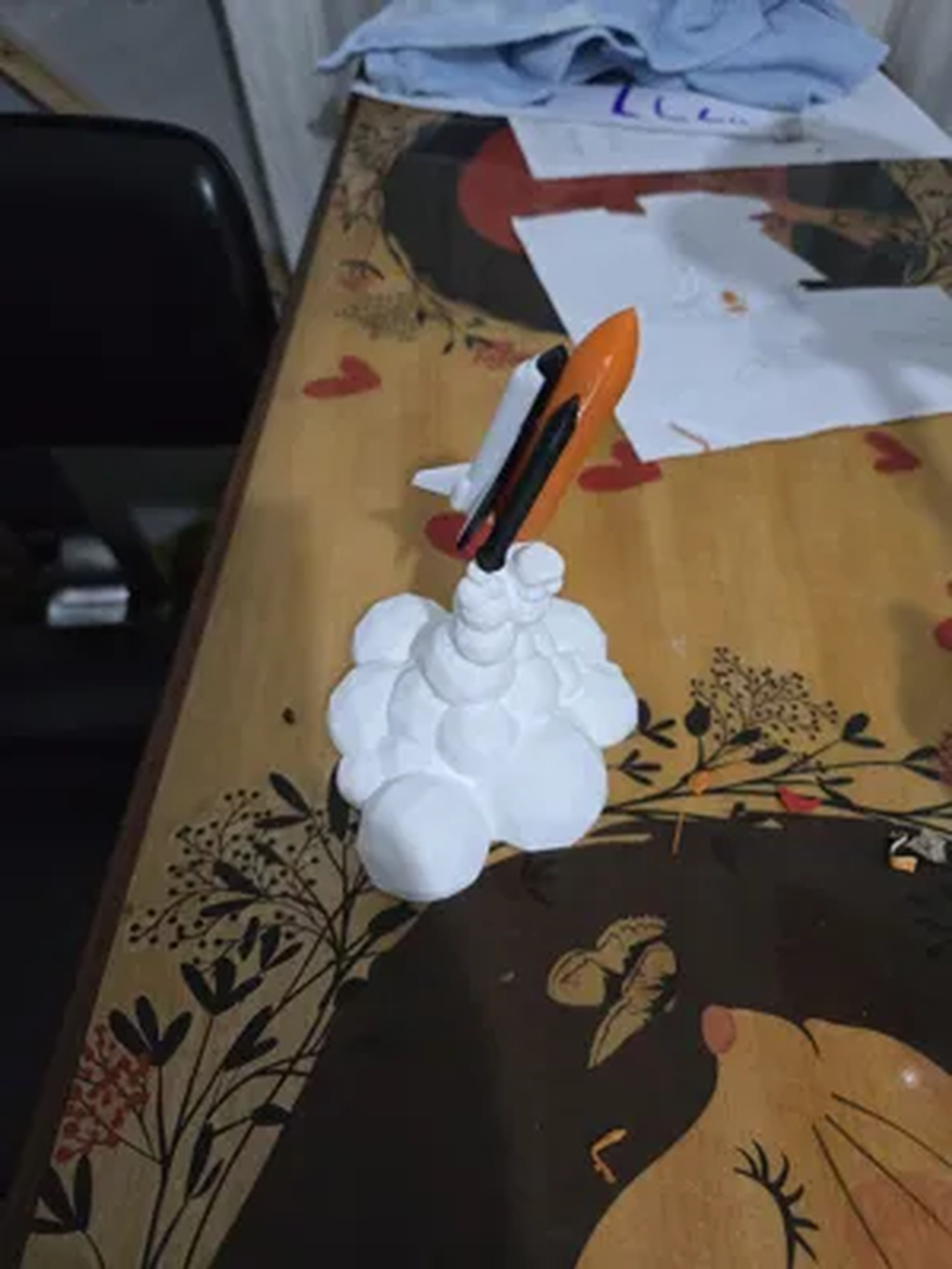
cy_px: 634
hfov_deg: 58.9
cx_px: 476
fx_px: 843
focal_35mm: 23
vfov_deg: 73.9
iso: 1250
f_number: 1.7
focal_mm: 6.3
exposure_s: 1/100
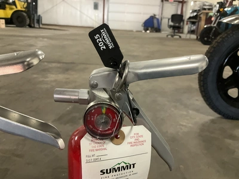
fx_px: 200
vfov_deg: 48.2
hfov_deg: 61.7
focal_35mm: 29
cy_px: 90
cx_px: 120
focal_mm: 3
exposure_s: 1/60
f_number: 1.8
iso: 250
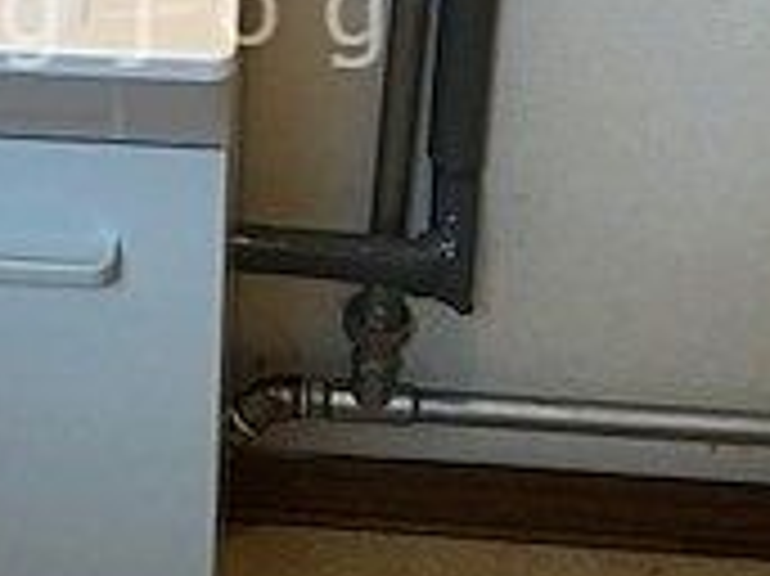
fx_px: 2334
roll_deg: +1.4
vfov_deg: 13.9
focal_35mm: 105
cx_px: 99
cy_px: 14
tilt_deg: -27.8
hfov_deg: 18.5
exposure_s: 1/17
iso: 50
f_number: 1.8
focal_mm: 3.99
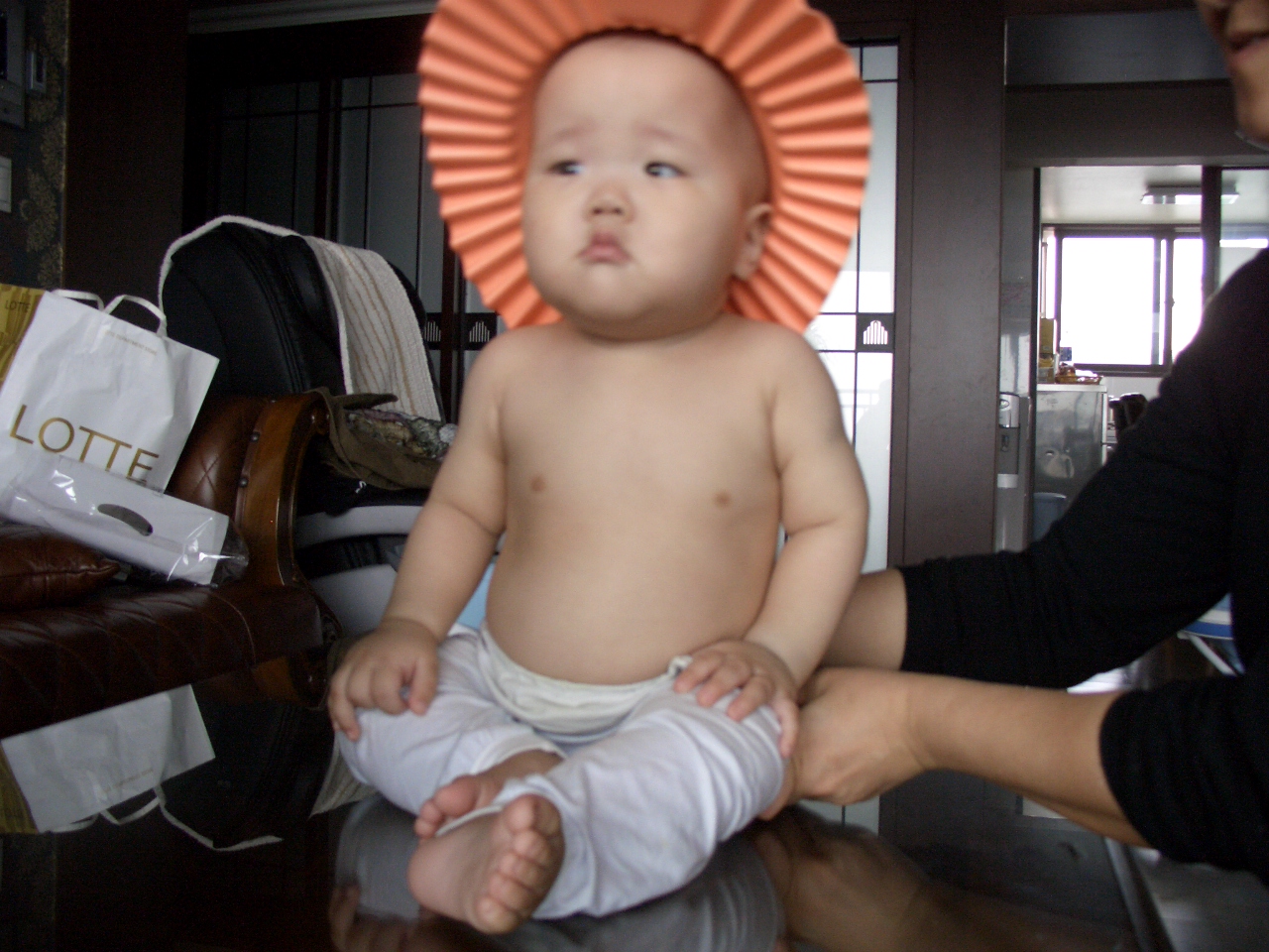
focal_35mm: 33
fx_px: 1210
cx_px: 634
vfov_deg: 42.9
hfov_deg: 55.4
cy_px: 476
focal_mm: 7.1
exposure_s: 1/60
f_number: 2.8
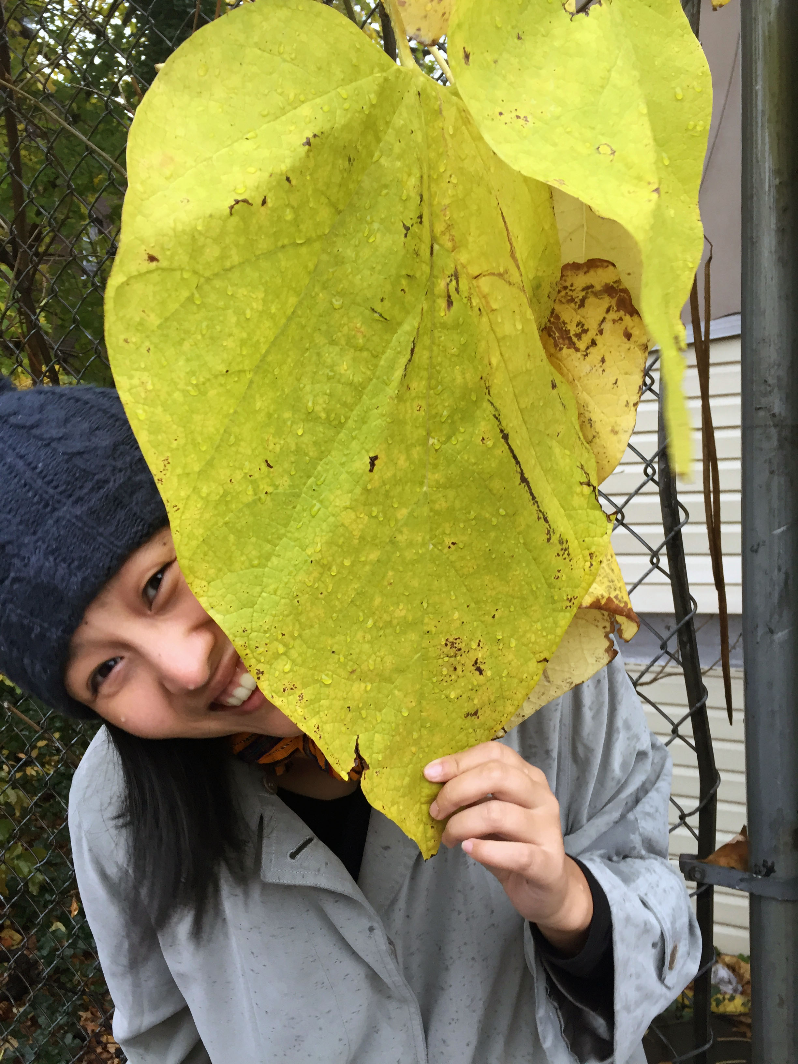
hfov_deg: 48.2
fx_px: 891
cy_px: 532
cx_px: 399
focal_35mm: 29
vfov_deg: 61.7
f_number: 2.2
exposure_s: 1/30
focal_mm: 4.15
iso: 64
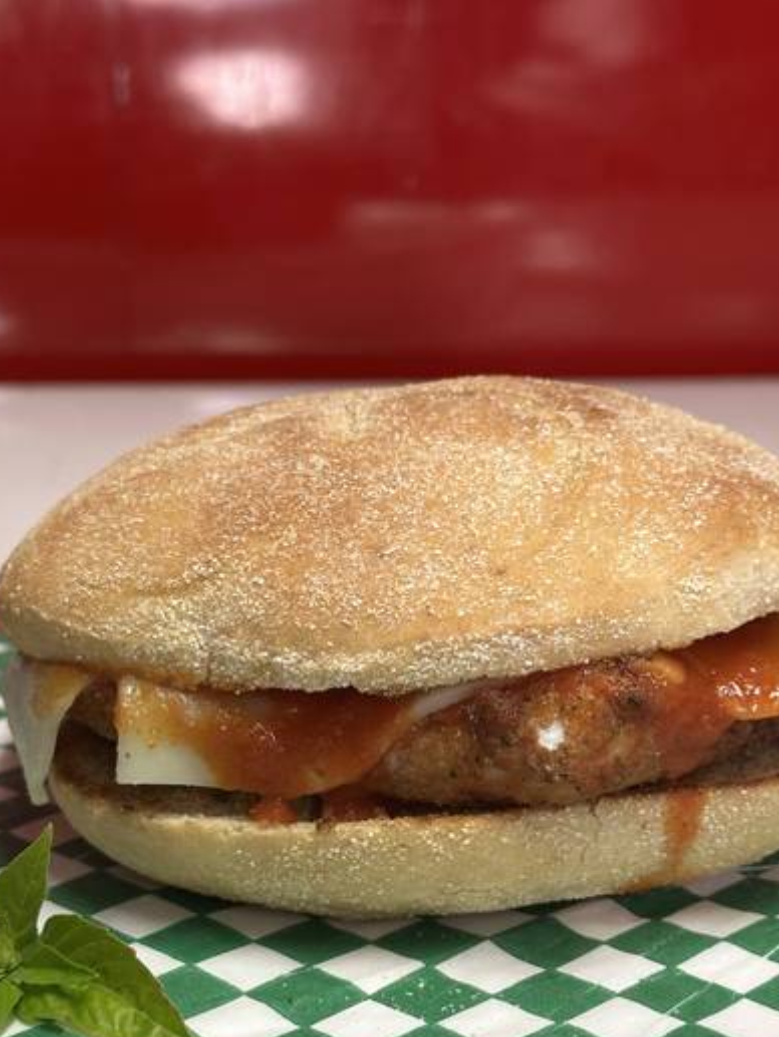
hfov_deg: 21.6
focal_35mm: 68
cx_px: 432
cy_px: 637
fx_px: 2040
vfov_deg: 28.5
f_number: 1.78
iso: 125
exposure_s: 1/60
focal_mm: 6.86
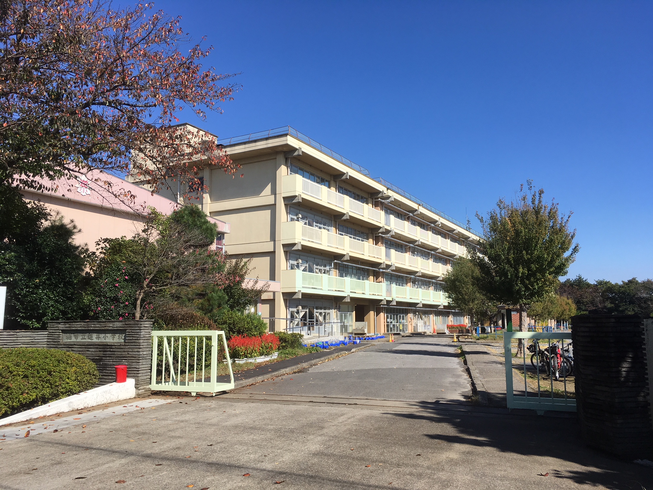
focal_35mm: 29
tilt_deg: +6.9
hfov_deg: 61.7
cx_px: 326
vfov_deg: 48.2
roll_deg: -0.7
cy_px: 245
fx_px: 547
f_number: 2.2
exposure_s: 1/1748
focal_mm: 4.15
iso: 25
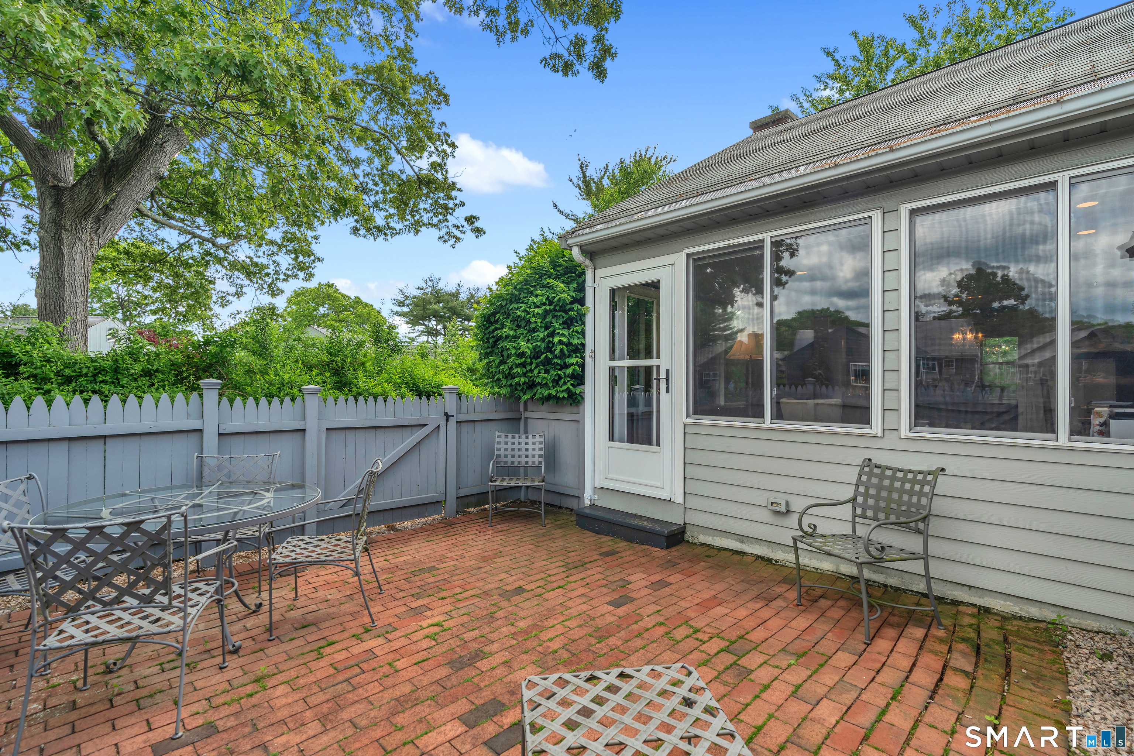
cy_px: 378
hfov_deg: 96.7
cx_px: 567
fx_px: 504
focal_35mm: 16
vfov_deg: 73.7
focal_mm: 16
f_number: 7.1
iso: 100
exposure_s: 1/50
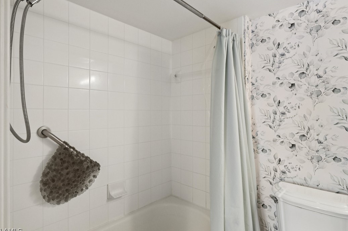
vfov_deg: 61.9
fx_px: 193
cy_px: 117
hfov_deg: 83.9
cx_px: 166
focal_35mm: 20
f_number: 8
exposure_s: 1/8
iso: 400
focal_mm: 19
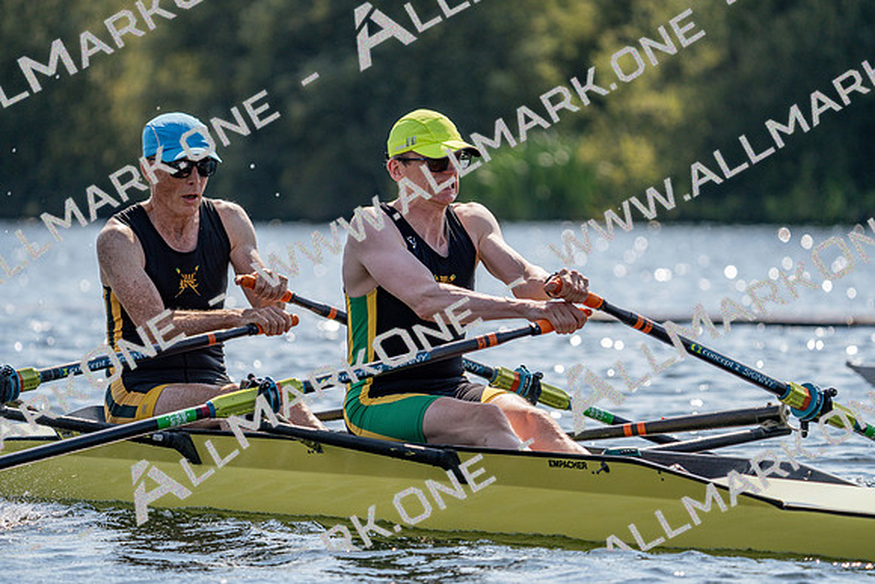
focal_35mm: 291
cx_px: 438
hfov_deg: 7.1
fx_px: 7074
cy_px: 292
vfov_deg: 4.7
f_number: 5.6
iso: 200
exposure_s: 1/1600
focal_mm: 291
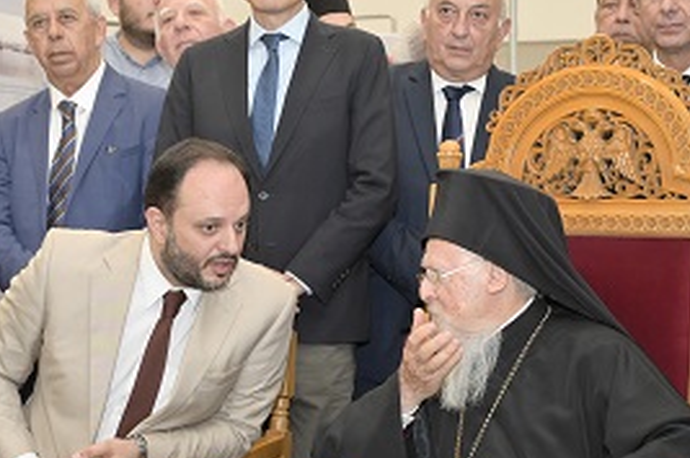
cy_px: 422
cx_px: 351
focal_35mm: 88
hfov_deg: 23.2
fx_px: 1684
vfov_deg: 15.3
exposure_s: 1/160
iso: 2000
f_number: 5
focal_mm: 47
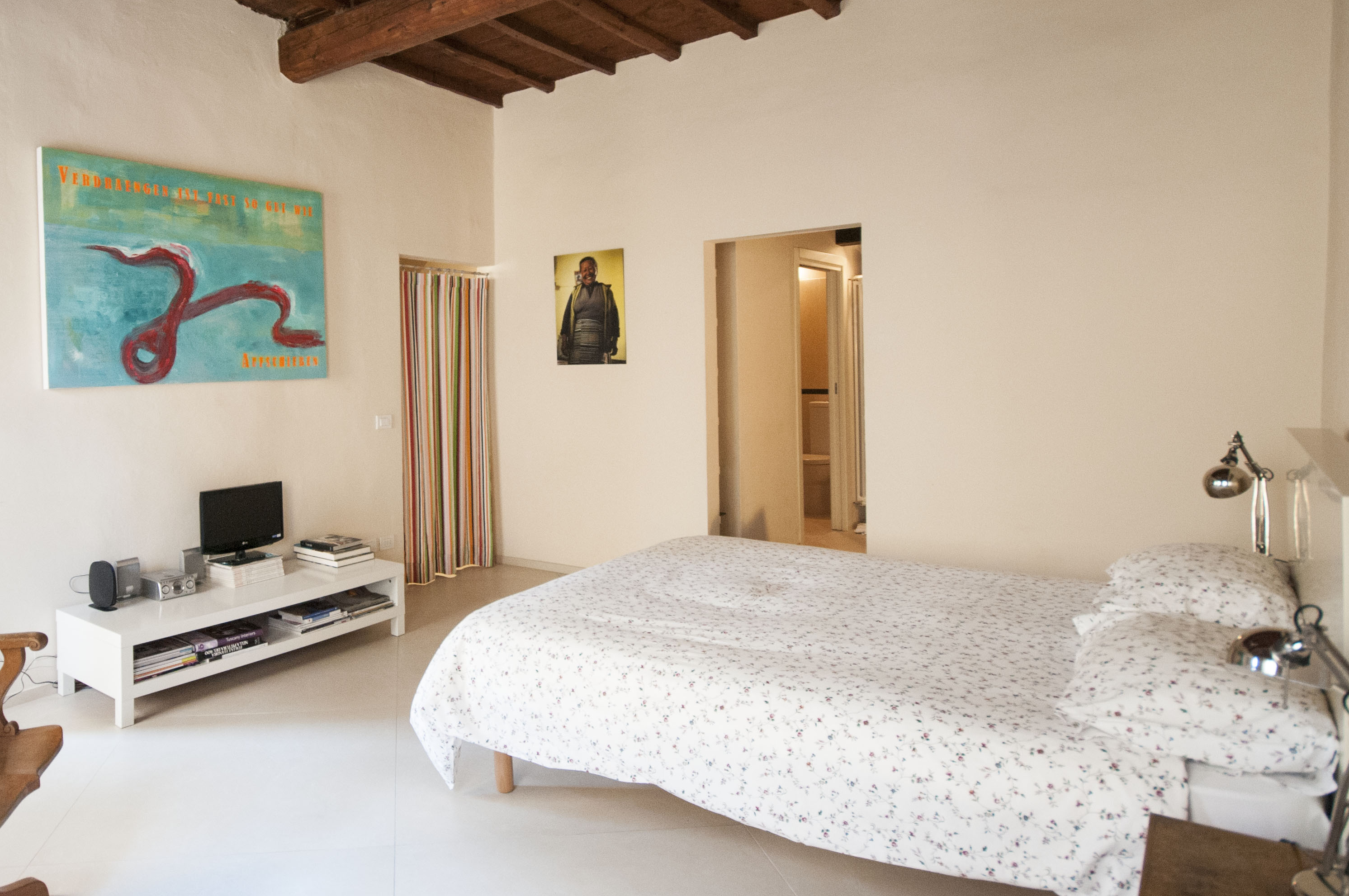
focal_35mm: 24
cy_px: 338
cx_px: 466
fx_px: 888
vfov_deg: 53.0
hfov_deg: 72.6
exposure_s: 1/25
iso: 640
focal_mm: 11
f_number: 4.5
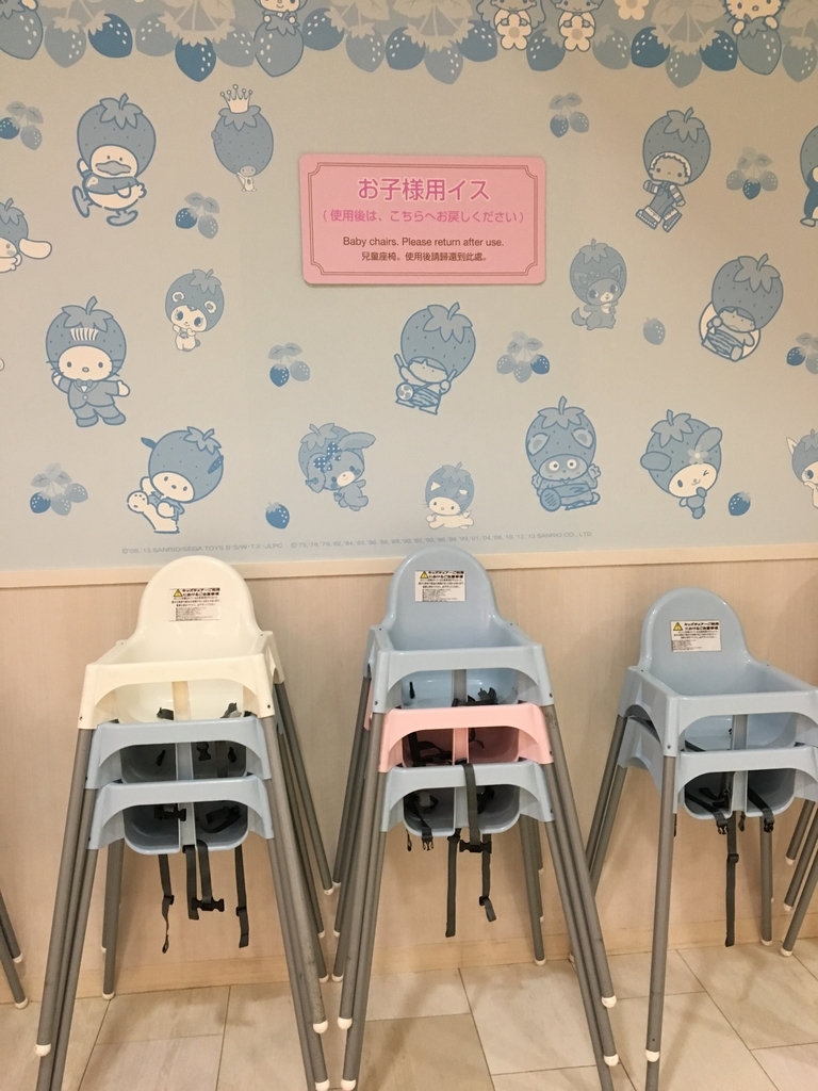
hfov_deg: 48.2
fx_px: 914
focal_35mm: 29
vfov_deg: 61.7
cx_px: 409
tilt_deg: -4.4
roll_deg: +0.7
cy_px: 546
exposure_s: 1/30
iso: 125
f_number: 2.2
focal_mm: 4.15
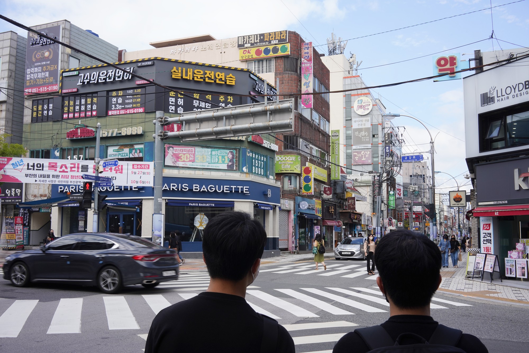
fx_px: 514
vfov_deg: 37.9
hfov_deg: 54.4
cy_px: 176
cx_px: 264
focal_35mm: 35
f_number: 18
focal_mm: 35
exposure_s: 1/100
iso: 400
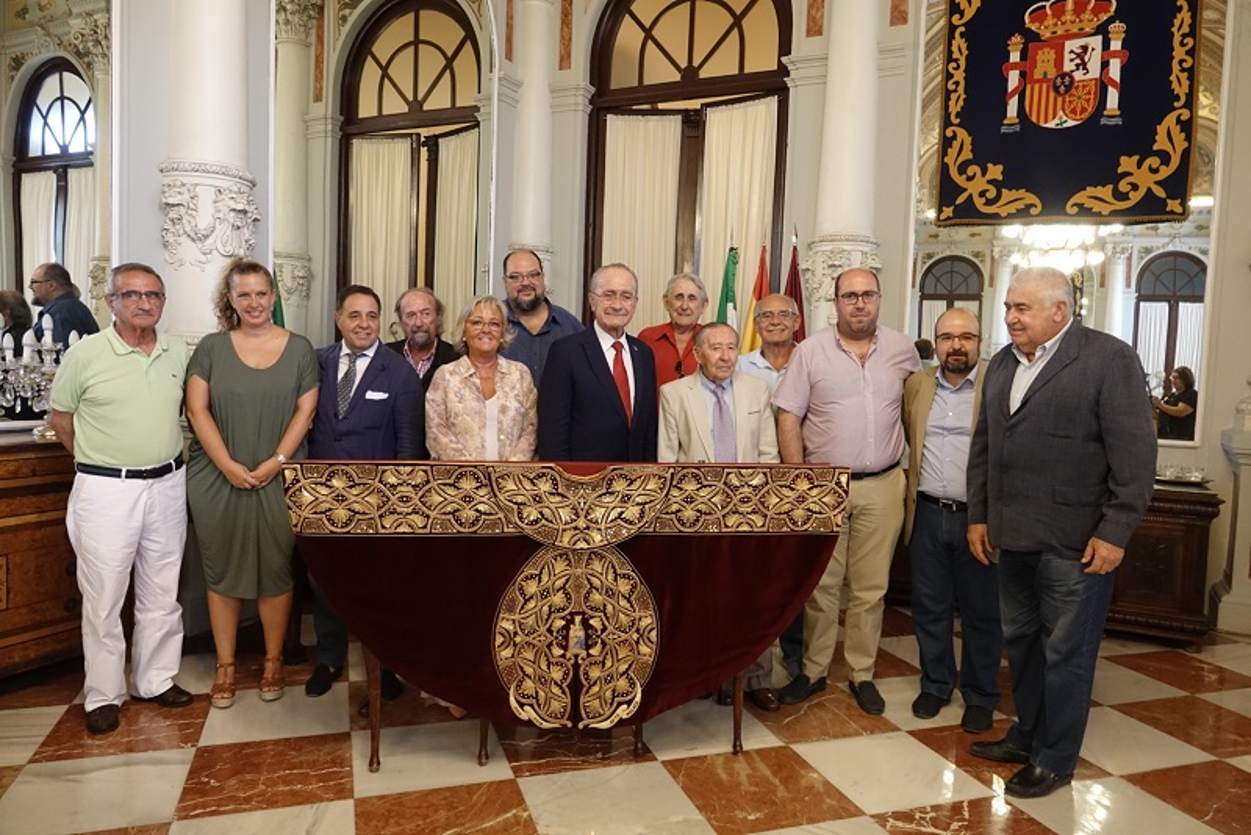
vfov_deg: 53.2
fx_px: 834
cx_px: 626
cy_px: 418
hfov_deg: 73.7
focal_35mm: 24
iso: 1000
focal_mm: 8.8
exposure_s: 1/100
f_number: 2.8
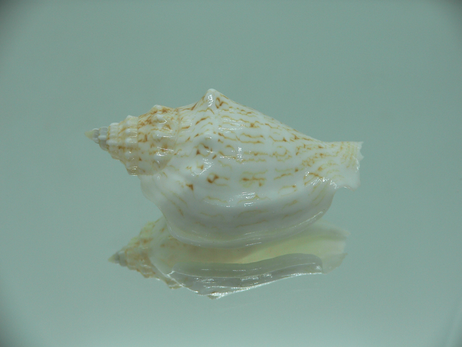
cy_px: 174
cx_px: 231
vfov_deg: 40.7
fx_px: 467
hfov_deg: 52.6
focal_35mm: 35
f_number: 2.8
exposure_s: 1/80
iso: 80
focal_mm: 4.6
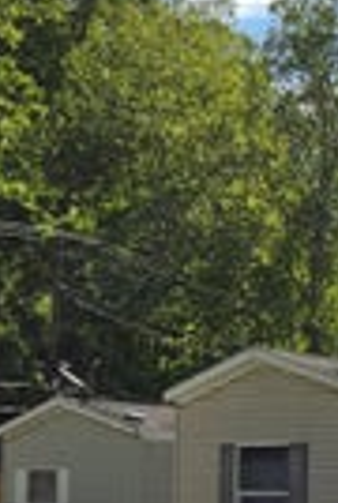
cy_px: 563
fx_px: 1597
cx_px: 830
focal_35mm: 114
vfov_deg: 17.3
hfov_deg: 10.3
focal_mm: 5.4
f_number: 1.8
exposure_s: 1/5002
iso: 80
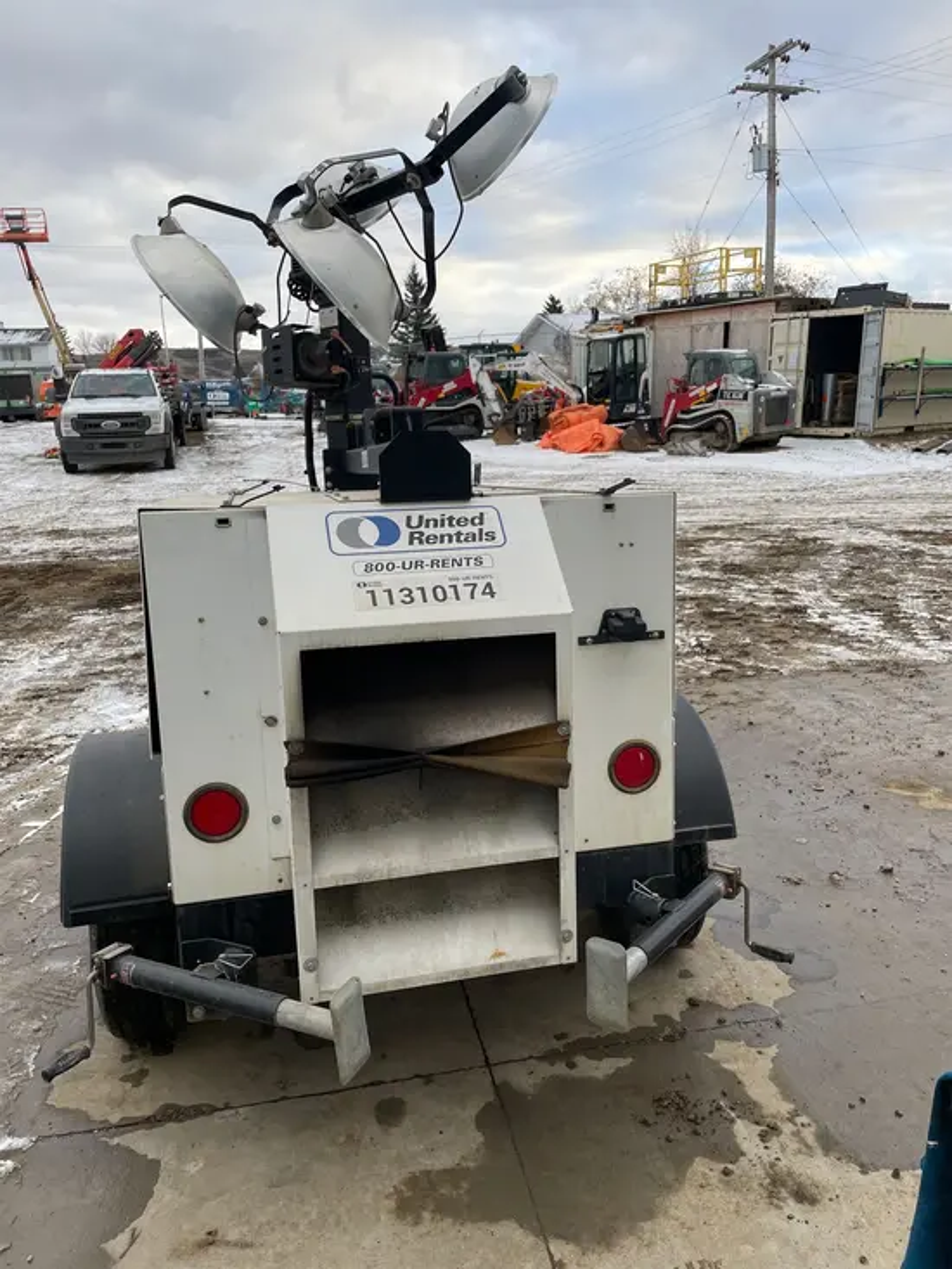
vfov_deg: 67.3
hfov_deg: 53.1
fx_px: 953
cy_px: 634
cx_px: 476
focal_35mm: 26
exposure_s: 1/450
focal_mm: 4.2
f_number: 1.6
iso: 50
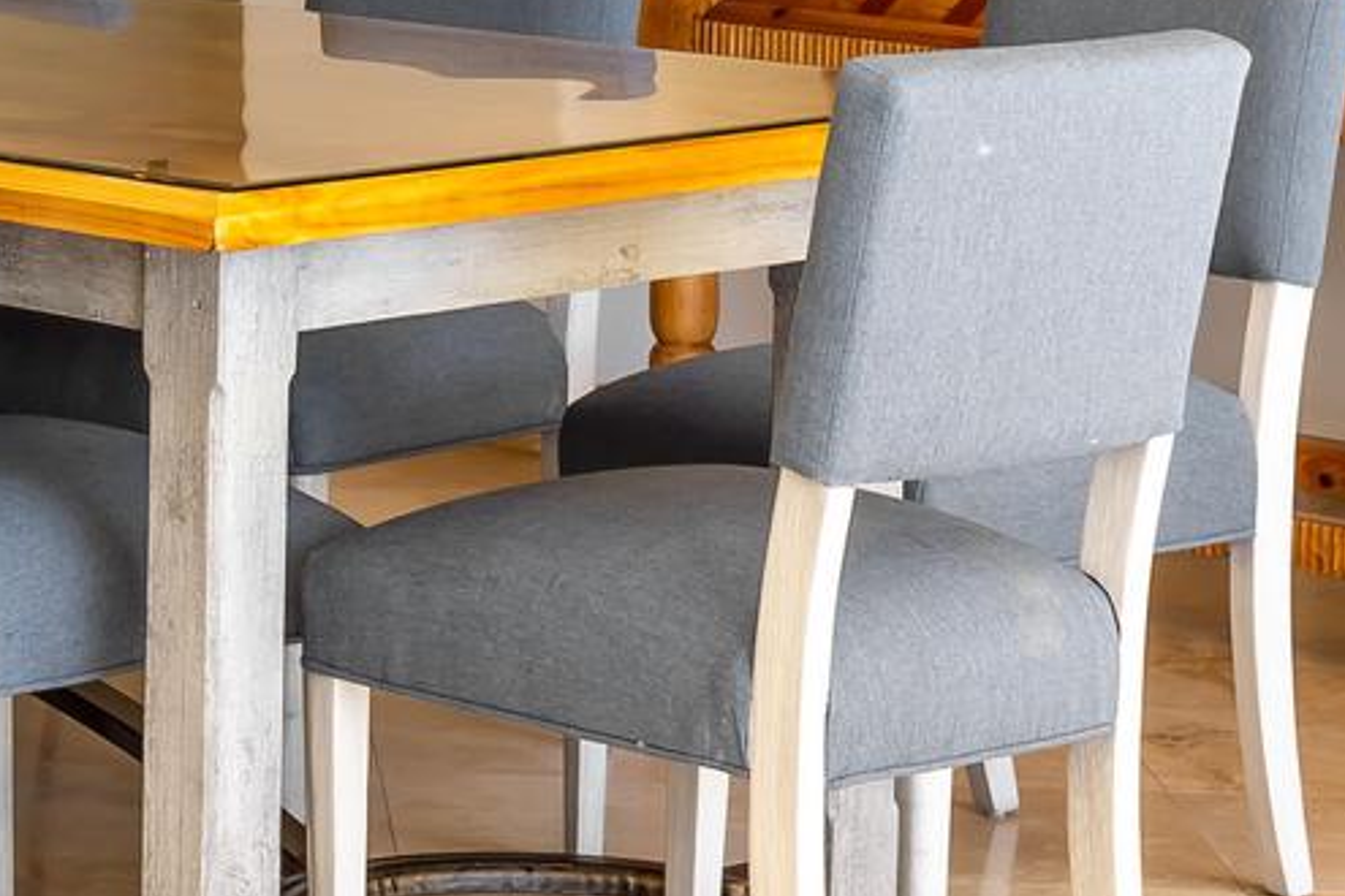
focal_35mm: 149
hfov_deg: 13.1
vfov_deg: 9.1
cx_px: -633
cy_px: -212
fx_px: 5566
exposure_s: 1/15
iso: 100
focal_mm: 32
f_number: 10
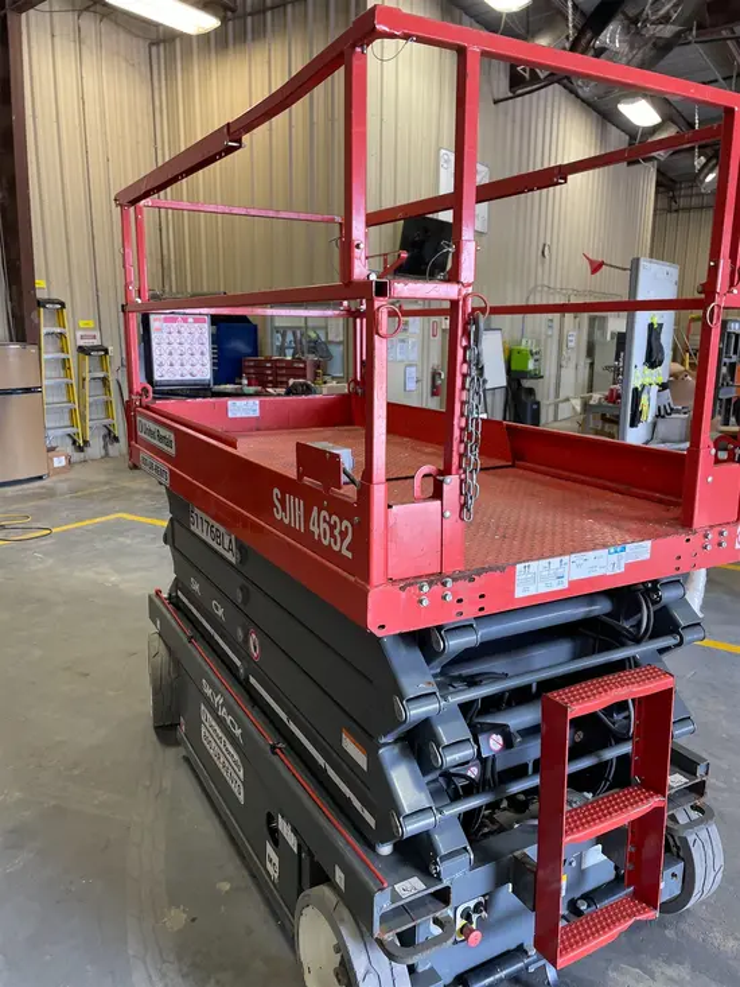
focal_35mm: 26
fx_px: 741
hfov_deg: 53.1
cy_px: 494
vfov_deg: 67.3
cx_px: 370
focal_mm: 4.2
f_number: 1.6
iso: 125
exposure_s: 1/60
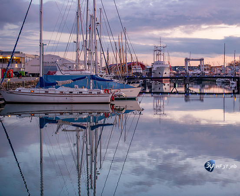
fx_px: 611
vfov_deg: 18.2
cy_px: 98
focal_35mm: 85
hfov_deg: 22.2
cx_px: 147
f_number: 2.8
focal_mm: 75
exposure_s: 1/80
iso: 2500
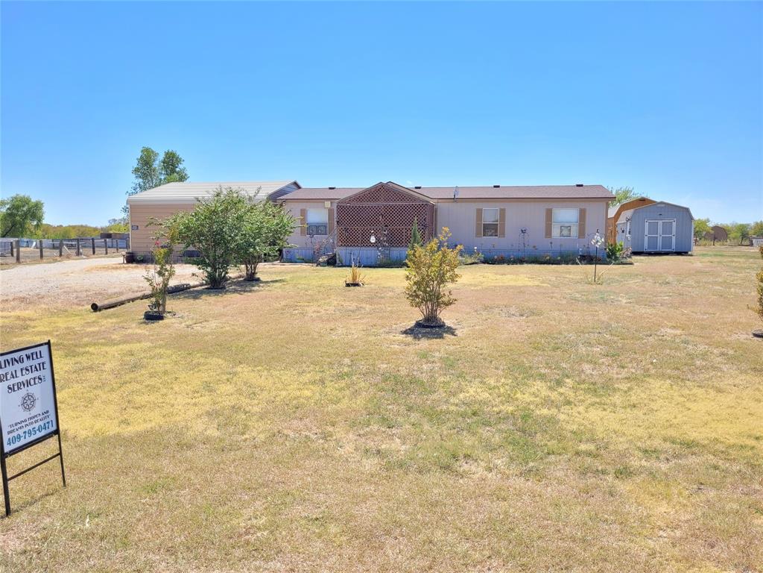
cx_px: 382
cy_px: 286
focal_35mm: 26
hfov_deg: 67.3
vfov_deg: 53.1
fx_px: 573
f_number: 1.8
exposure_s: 1/1142
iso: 40
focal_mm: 5.4
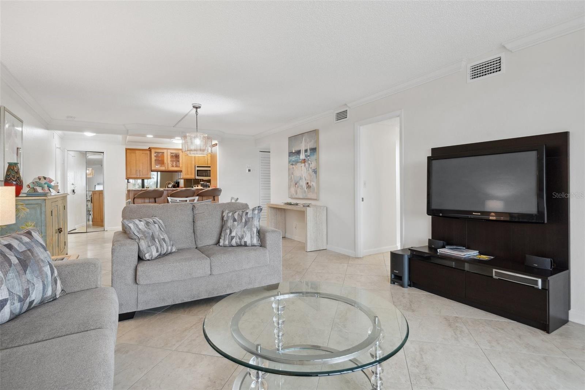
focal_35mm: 17
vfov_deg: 70.4
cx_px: 292
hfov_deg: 93.3
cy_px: 195
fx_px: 276
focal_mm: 17
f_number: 9
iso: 250
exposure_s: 1/4
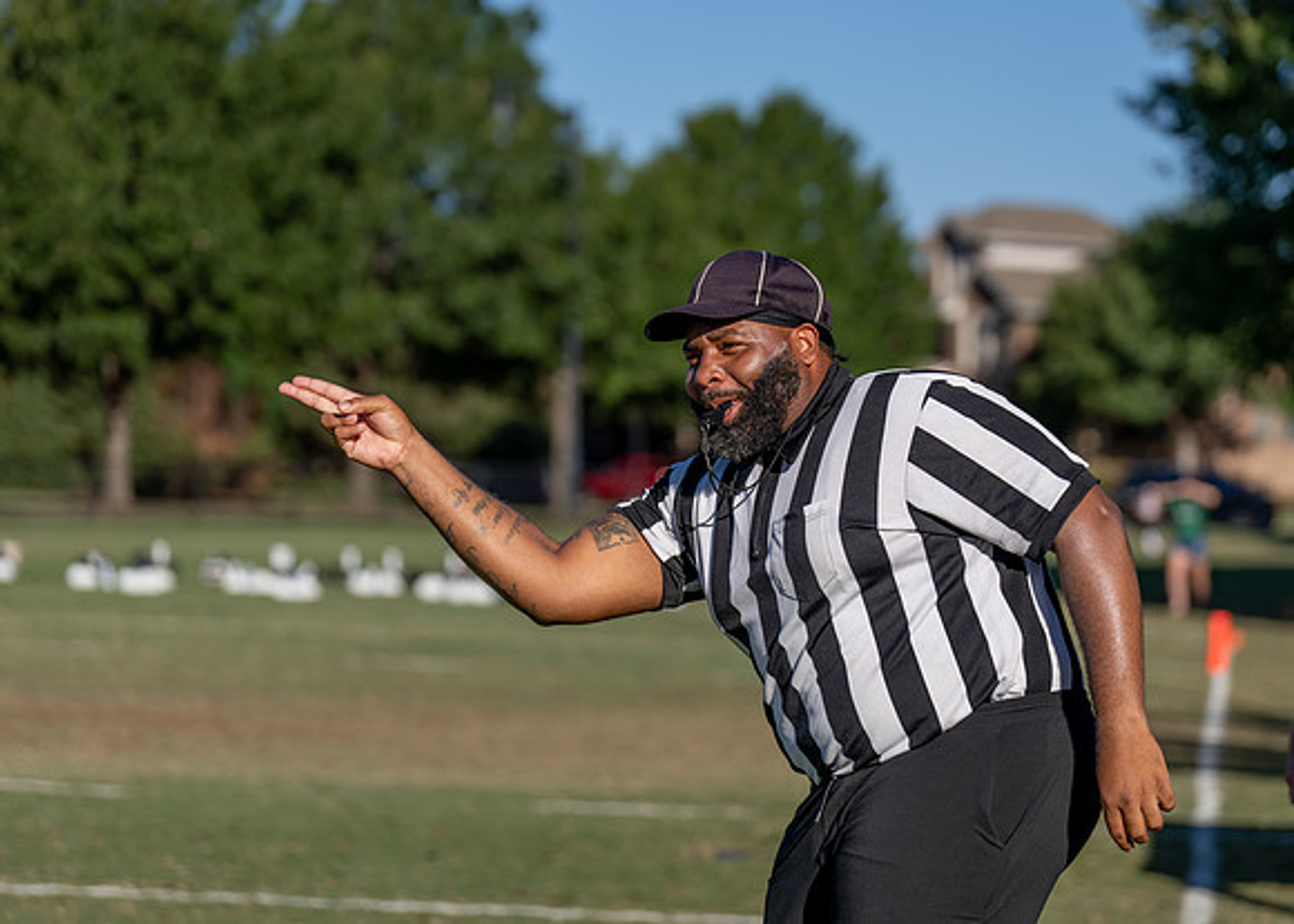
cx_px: 719
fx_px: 4239
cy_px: 449
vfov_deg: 12.4
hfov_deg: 17.4
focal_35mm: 115
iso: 100
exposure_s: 1/2000
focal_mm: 105
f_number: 2.8
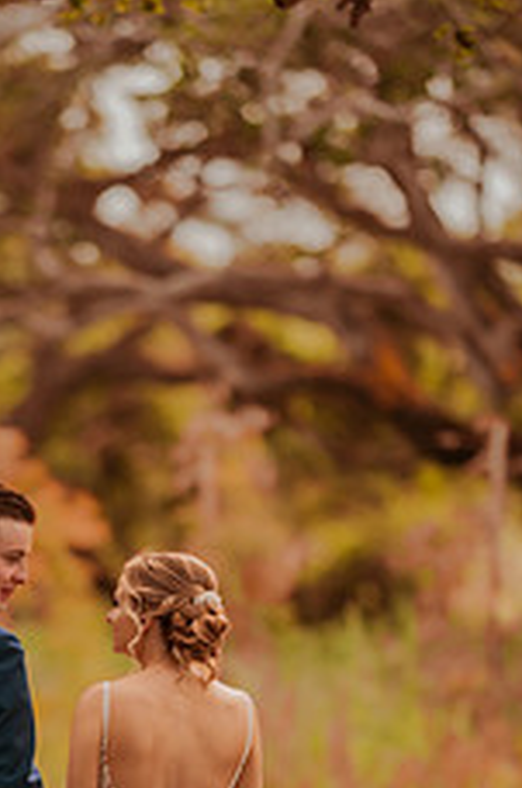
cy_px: 767
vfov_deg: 7.7
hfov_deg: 5.1
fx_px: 5833
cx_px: 33
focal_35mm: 267
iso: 320
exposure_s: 1/1250
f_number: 1.8
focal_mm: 135
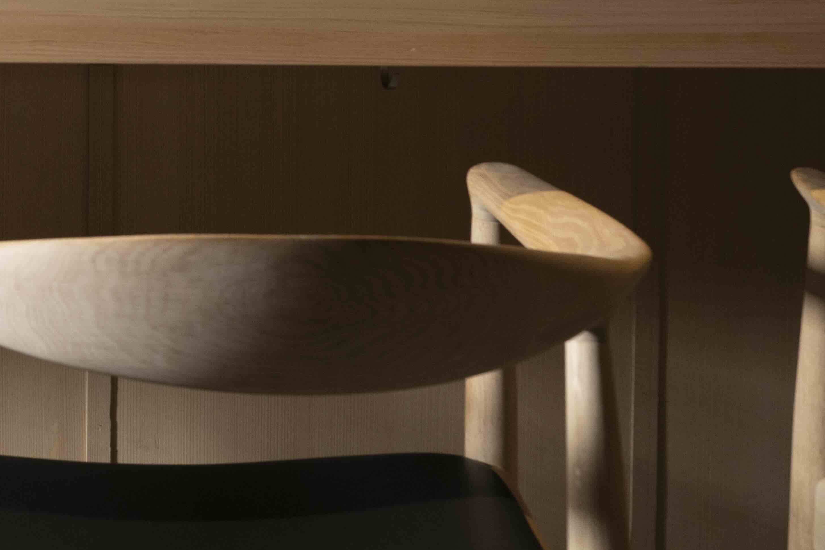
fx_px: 2255
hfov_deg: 18.7
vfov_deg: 13.4
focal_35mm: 98
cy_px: -183
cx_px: -343
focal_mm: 34.5
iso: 800
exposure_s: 1/60
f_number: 6.3
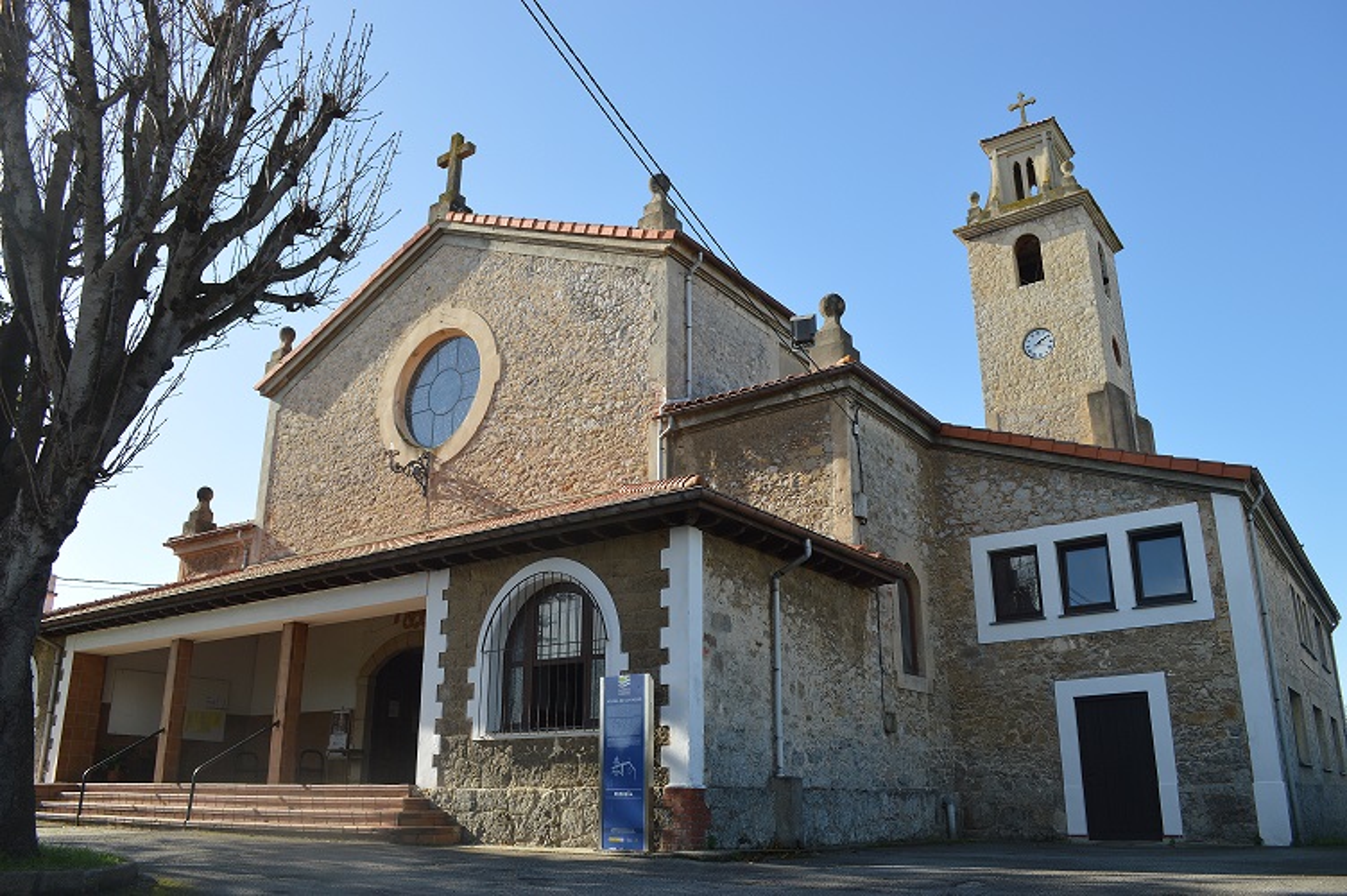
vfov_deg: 47.8
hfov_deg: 67.4
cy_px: 448
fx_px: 1009
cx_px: 674
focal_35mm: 27
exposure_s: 1/200
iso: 100
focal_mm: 18
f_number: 7.1
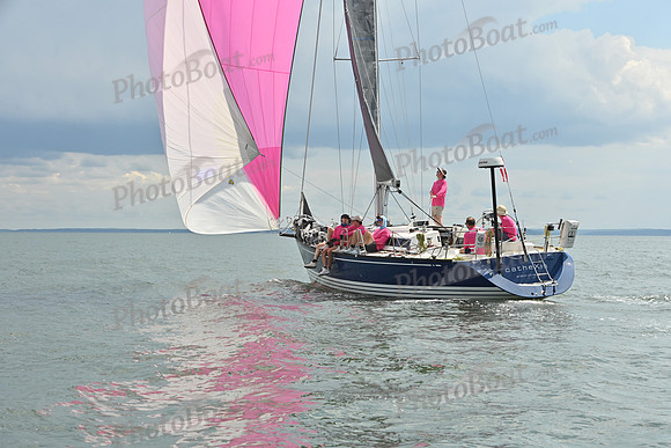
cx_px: 336
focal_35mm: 70
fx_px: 1305
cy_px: 224
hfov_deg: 28.8
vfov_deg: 19.5
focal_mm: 70
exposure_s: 1/1250
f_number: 10
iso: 320
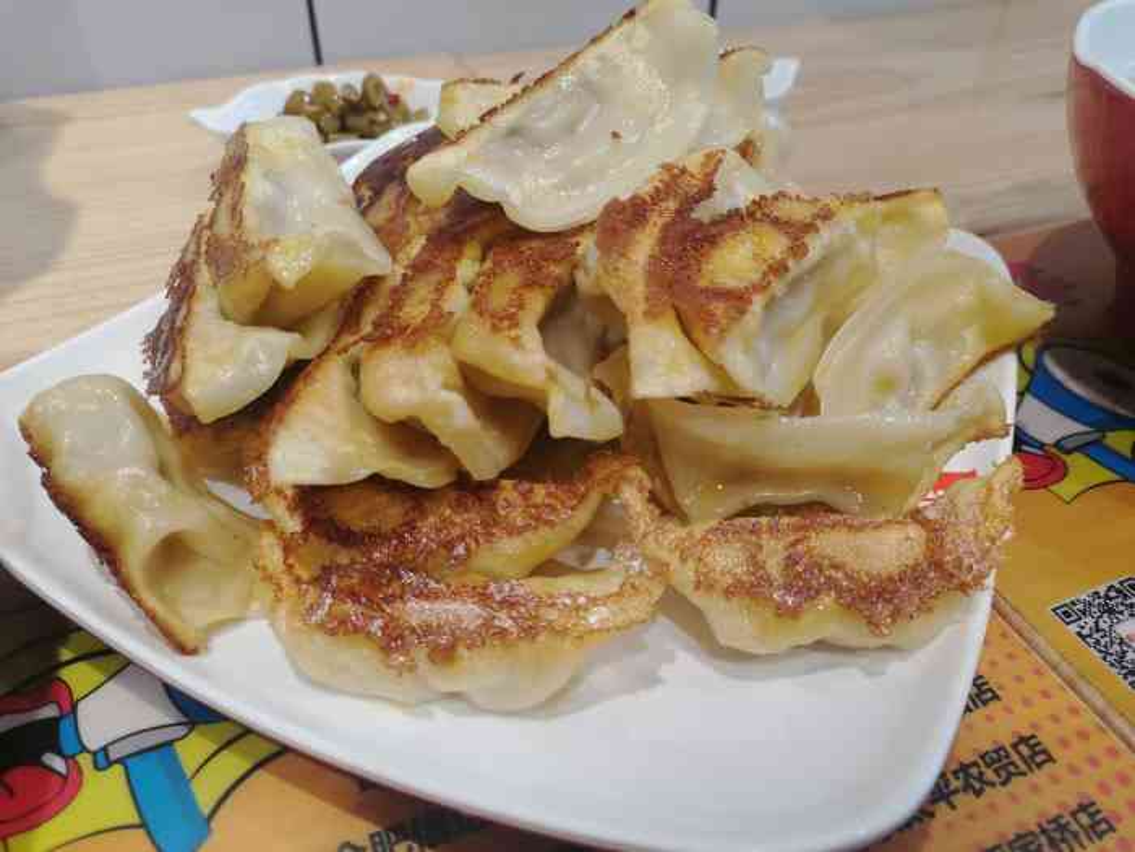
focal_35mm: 26
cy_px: 426
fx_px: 852
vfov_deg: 53.1
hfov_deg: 67.3
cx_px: 568
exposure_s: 1/100
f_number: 1.8
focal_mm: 4.75
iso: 125
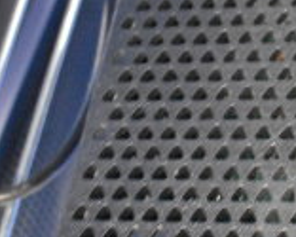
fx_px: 1061
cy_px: 109
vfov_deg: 12.8
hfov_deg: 14.6
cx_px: 469
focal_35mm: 121
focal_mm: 22
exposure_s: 1/40
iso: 9000
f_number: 3.8
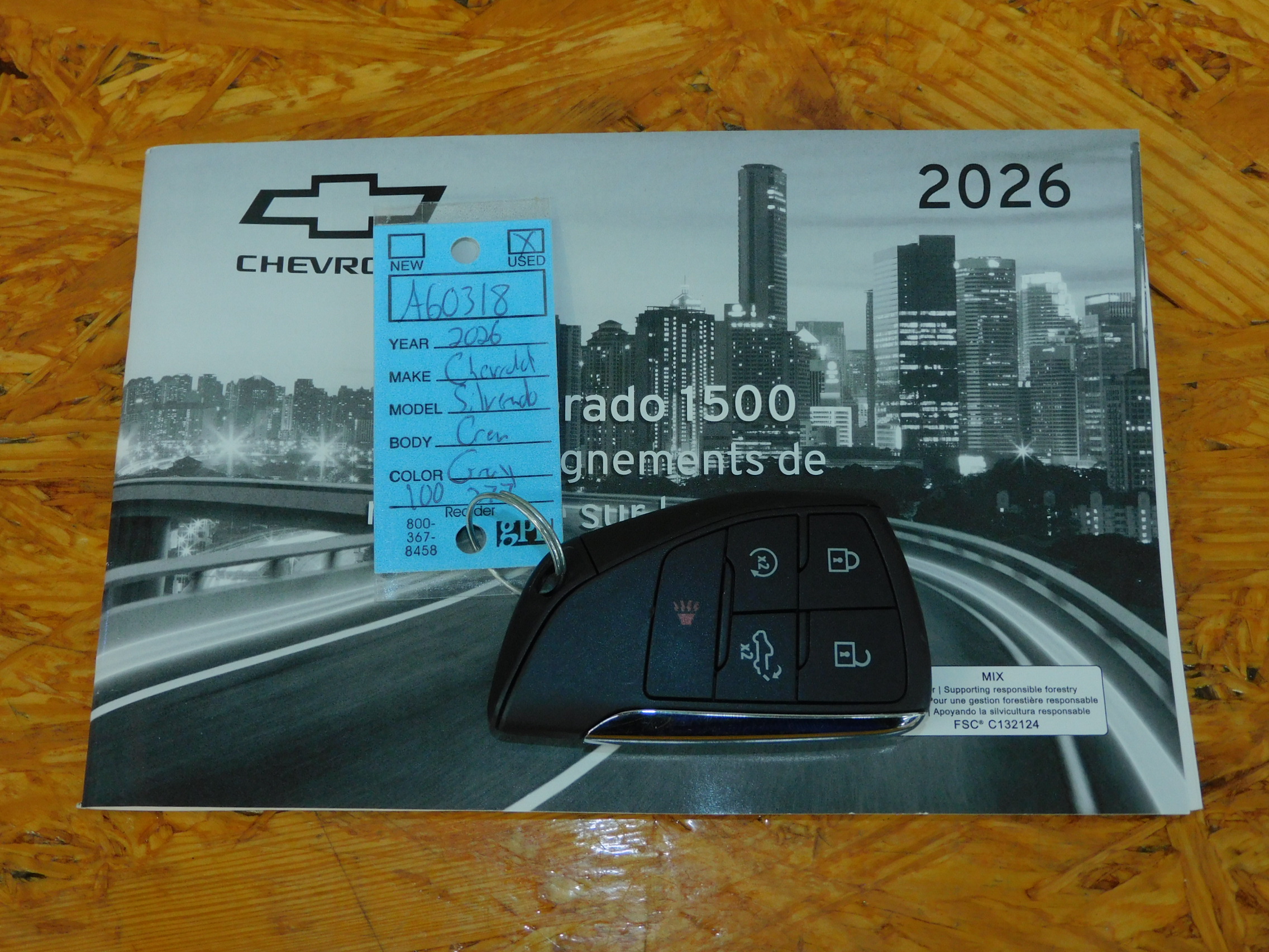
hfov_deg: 42.1
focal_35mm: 45
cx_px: 634
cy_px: 476
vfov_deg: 32.2
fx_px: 1650
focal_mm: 8.1
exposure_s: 1/30
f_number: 4
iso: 200
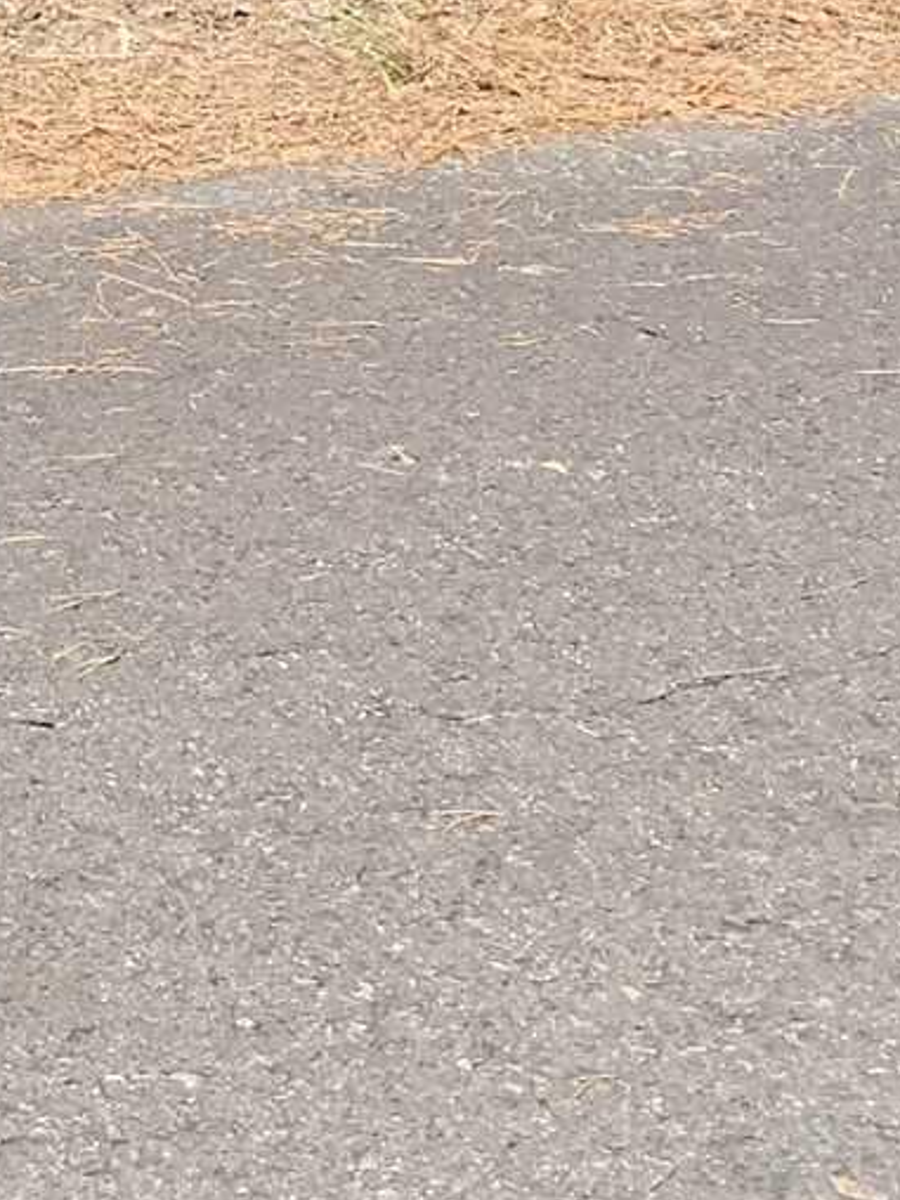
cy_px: -1153
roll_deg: -1.5
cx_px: -1127
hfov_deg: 11.0
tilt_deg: -2.4
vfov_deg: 14.2
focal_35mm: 118
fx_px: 4091
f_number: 1.8
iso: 25
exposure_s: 1/1490
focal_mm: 4.25
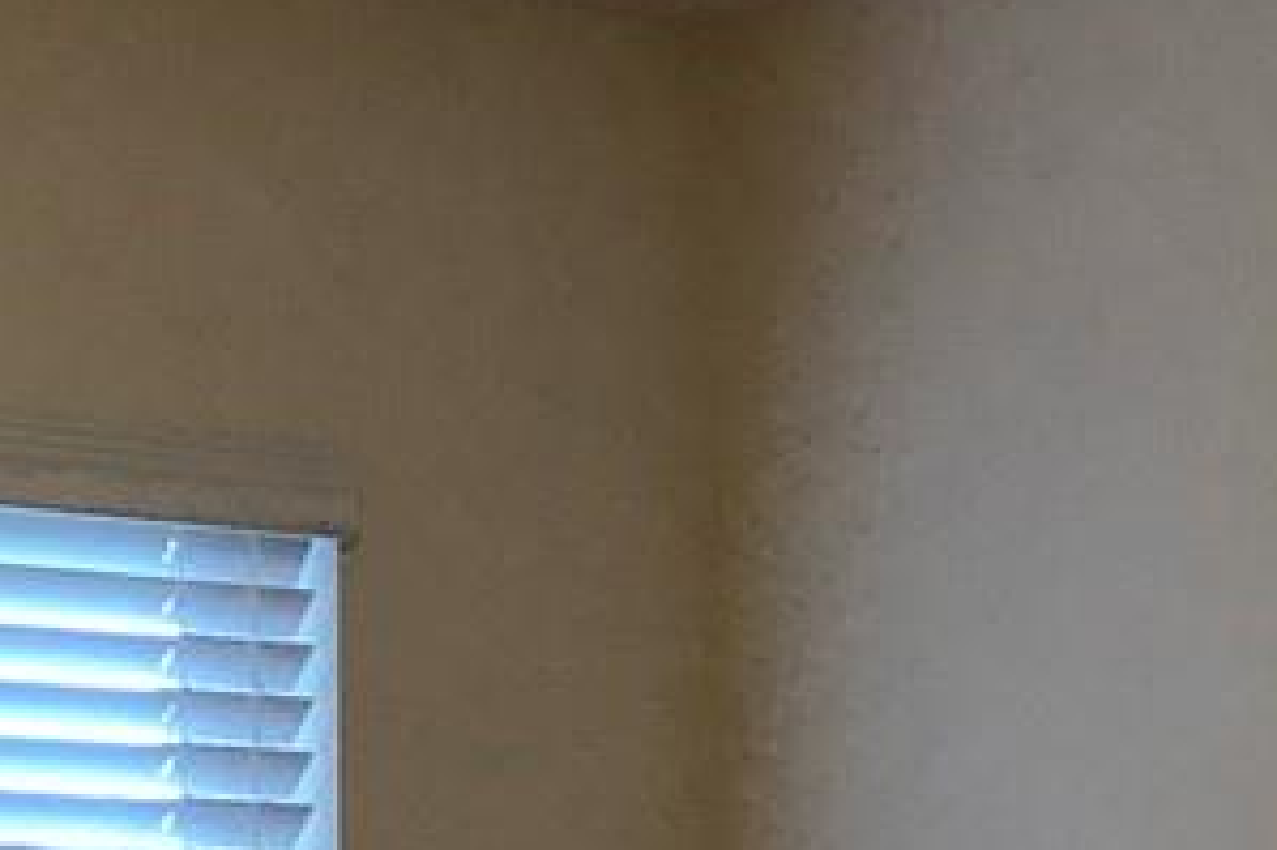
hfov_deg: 13.0
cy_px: 1307
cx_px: -77
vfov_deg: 8.6
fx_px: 5530
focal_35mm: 156
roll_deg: +0.7
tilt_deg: -0.8
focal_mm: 3.99
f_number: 1.8
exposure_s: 1/30
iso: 32
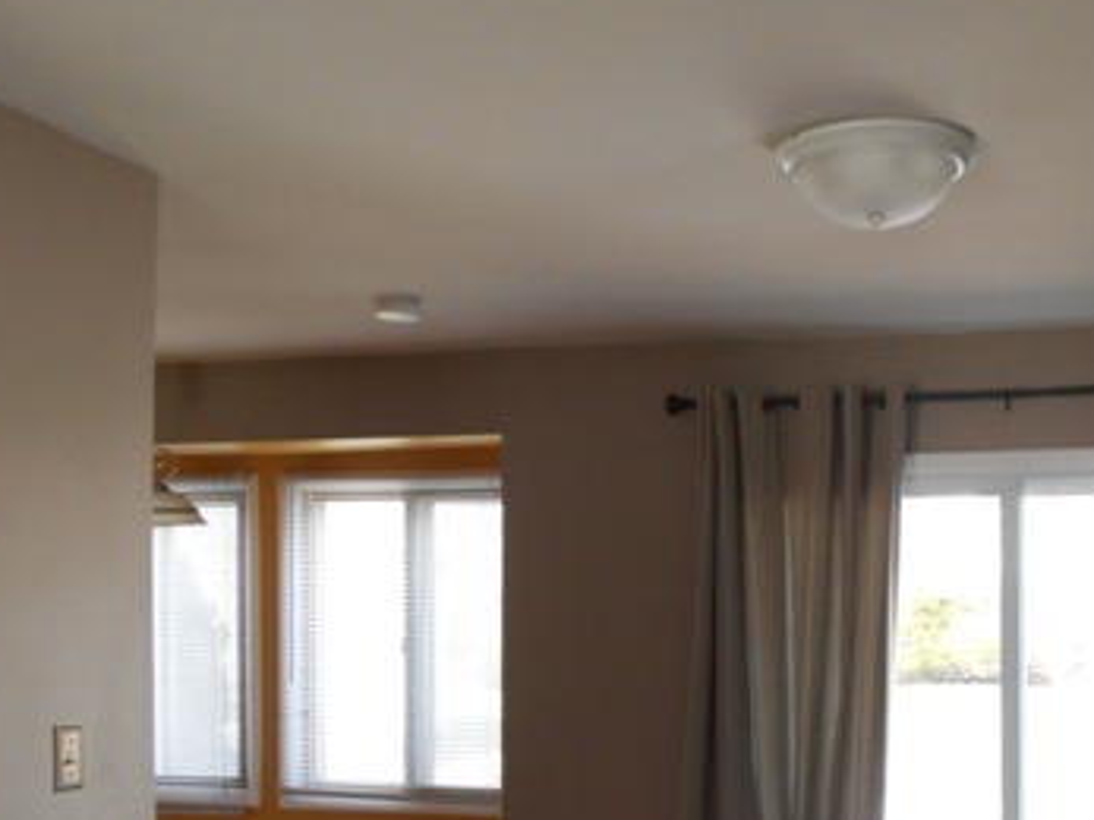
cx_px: 763
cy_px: 612
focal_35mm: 48
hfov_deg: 39.0
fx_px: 1516
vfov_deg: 29.8
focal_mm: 4.6
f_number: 3.2
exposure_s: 1/30
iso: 180
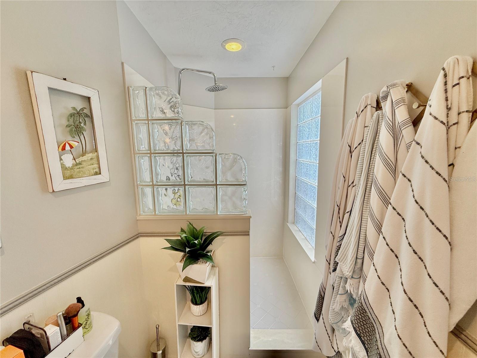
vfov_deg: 85.7
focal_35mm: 14
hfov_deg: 102.1
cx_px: 238
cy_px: 179
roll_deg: +0.3
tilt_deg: -8.3
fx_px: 193
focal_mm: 2.22
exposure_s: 1/130
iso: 50
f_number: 2.2
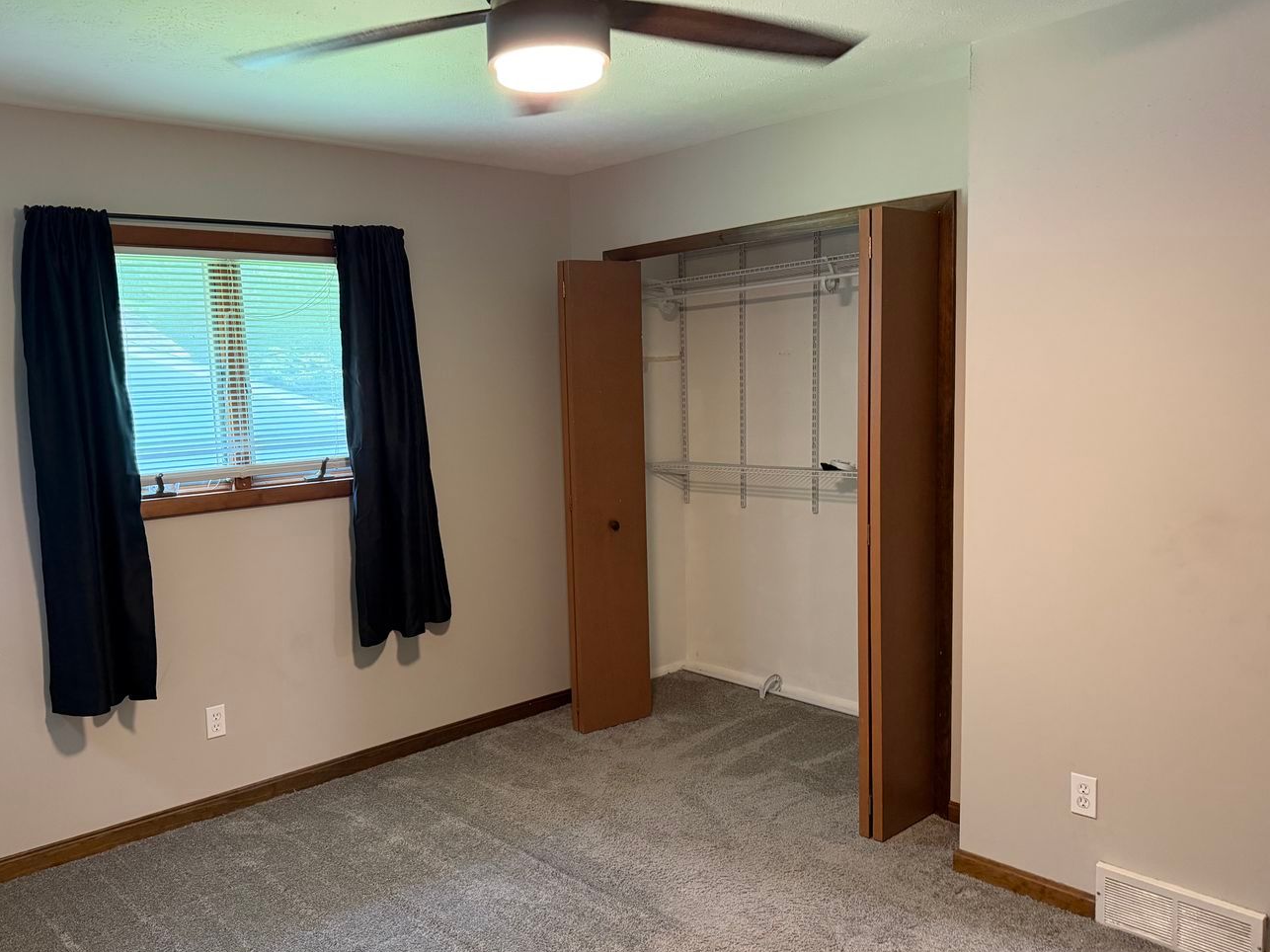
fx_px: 1027
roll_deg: +2.1
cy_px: 507
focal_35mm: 28
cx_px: 533
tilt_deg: -6.5
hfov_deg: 63.1
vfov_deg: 49.7
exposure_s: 1/59
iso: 640
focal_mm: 6.76
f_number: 1.78
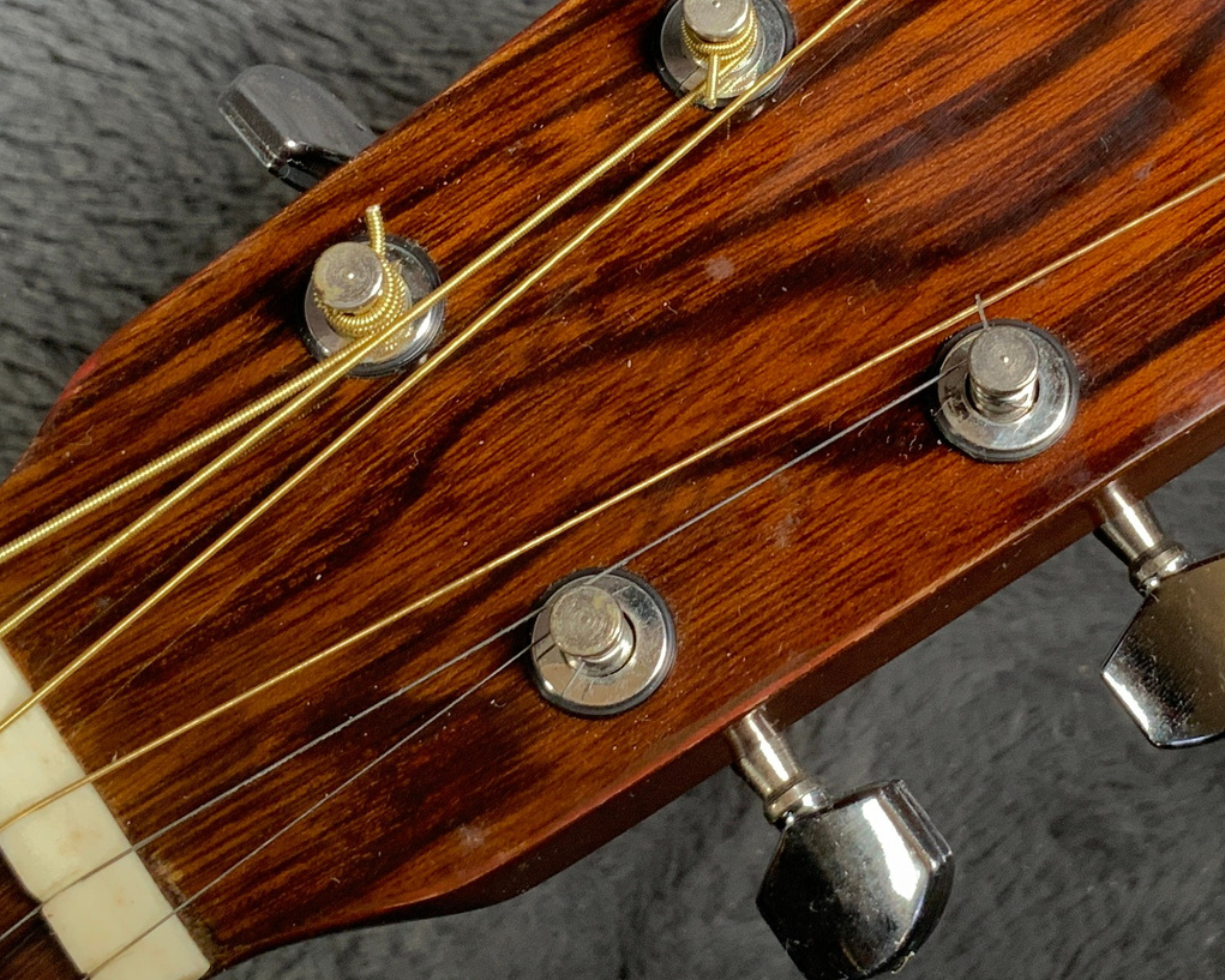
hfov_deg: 26.6
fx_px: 2574
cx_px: 798
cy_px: 411
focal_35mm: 71
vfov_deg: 21.5
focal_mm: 3
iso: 64
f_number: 1.8
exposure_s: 1/104
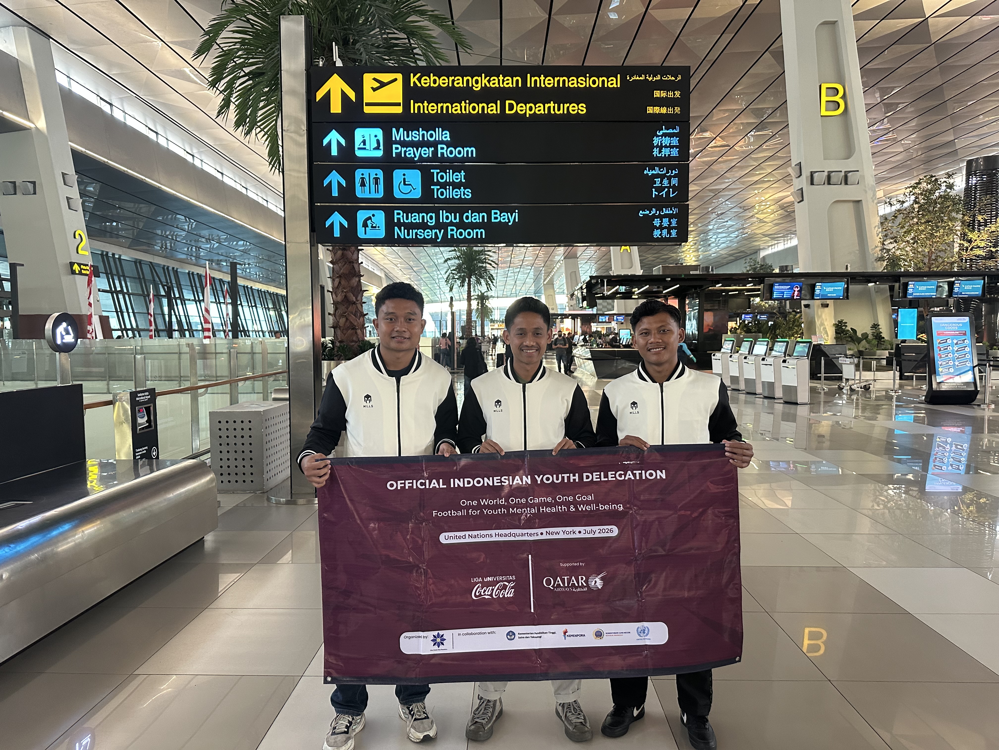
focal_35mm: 24
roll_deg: -0.1
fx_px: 693
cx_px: 500
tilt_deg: -3.8
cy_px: 375
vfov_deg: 56.8
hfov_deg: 71.6
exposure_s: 1/60
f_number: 1.78
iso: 320
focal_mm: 6.86
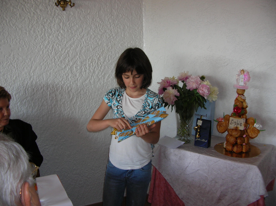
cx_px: 138
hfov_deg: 52.7
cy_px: 103
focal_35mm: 35
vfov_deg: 40.6
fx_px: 279
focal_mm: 5.8
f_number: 2.8
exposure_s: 1/30
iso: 50
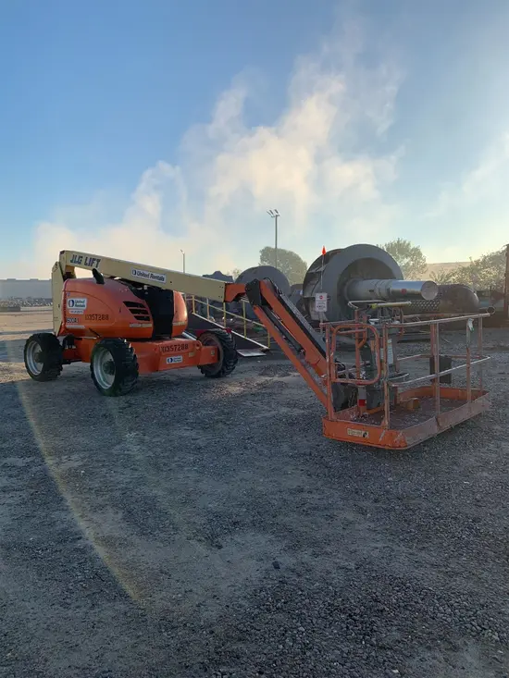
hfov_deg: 53.1
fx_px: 510
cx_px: 254
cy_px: 339
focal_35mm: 26
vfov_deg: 67.3
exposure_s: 1/2309
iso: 25
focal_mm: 4.25
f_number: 1.8
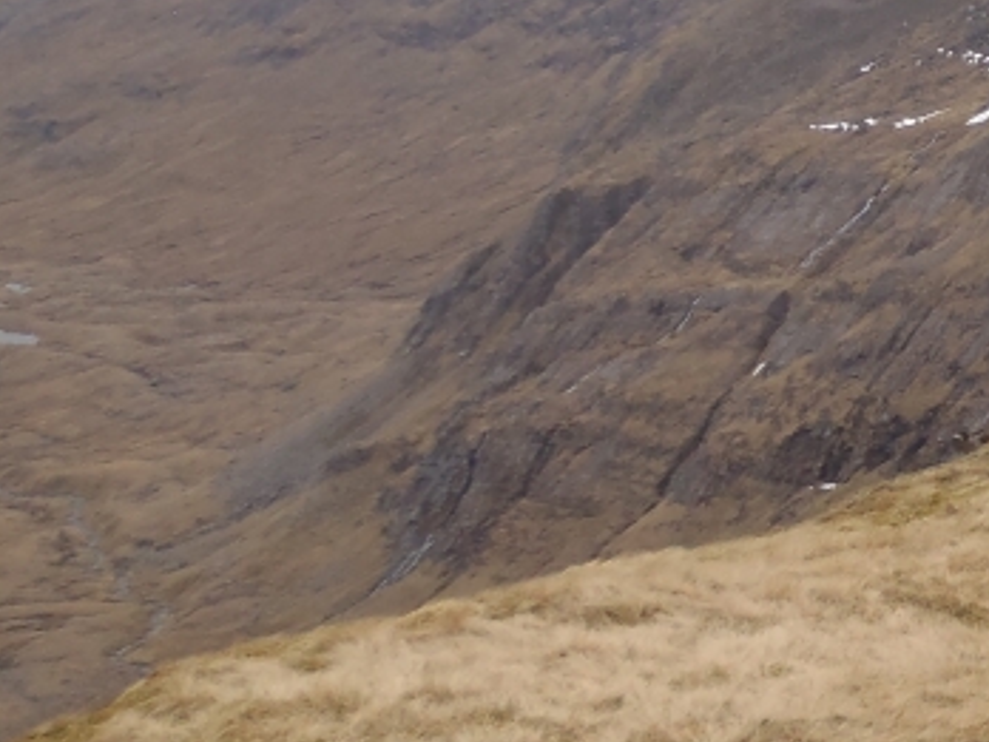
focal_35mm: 111
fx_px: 3171
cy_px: -54
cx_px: 1520
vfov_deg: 13.1
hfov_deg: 16.1
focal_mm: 6.53
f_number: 5
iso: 80
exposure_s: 1/250
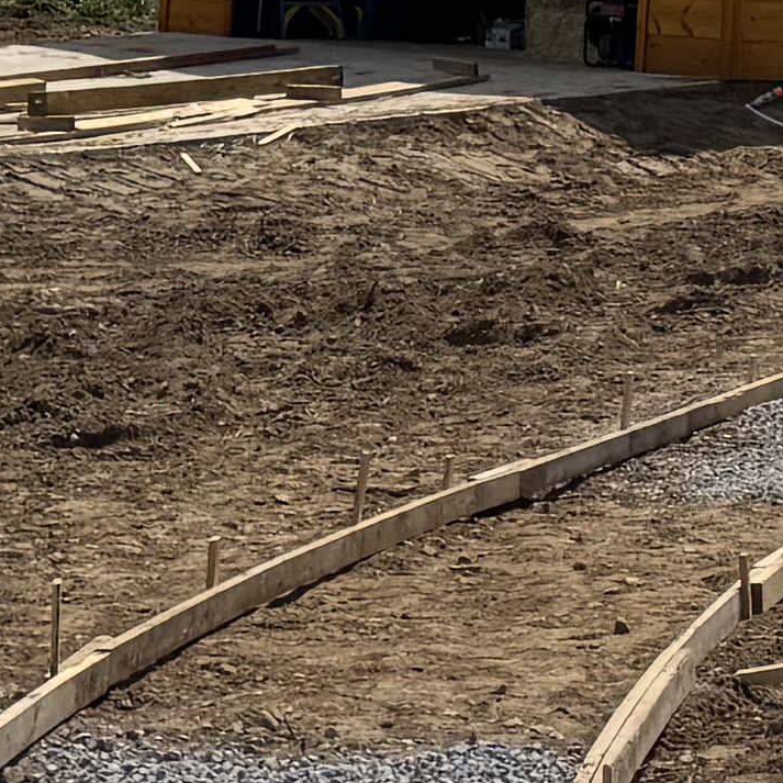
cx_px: 1059
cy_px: -367
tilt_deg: +4.7
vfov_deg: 10.0
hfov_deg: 10.1
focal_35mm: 170
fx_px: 4350
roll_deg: -2.2
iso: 80
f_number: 1.78
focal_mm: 6.76
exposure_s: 1/9009
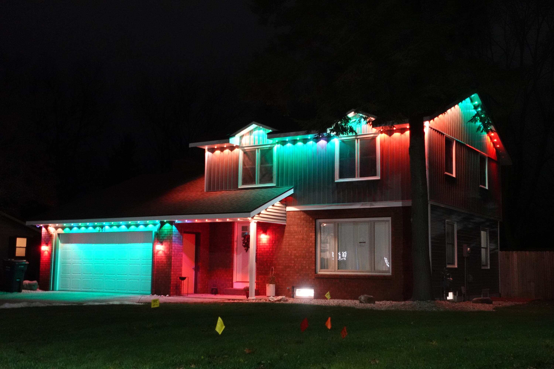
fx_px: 662
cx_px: 277
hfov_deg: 45.4
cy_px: 184
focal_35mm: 43
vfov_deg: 31.2
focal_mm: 16.29
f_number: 2.8
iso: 3200
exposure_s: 1/13
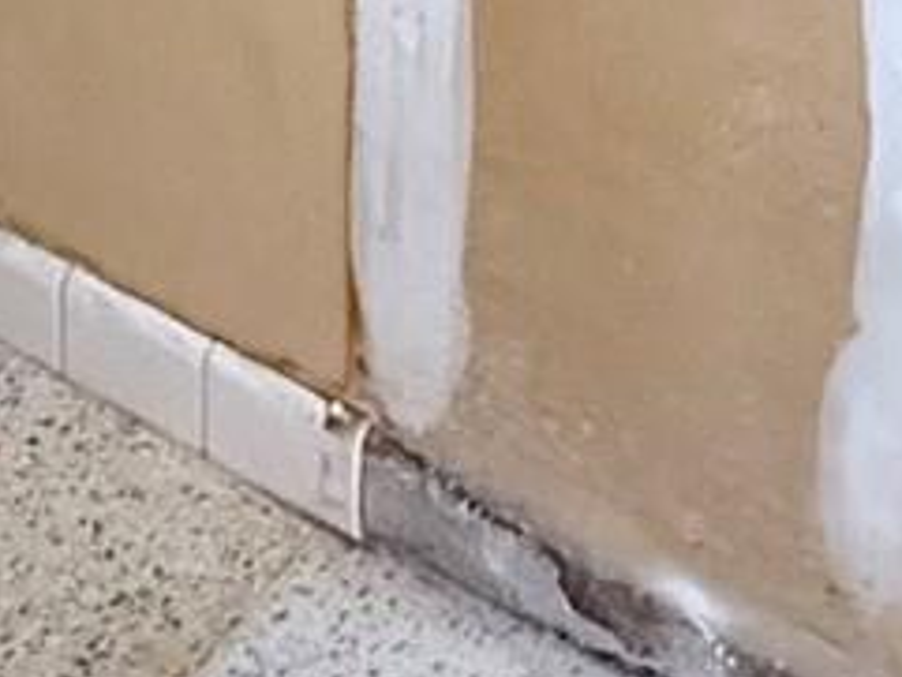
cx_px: 524
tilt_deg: -7.5
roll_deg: -1.0
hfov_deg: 21.1
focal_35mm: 93
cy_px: -1126
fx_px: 2425
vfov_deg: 11.7
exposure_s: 1/60
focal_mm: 2.22
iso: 640
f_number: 2.2
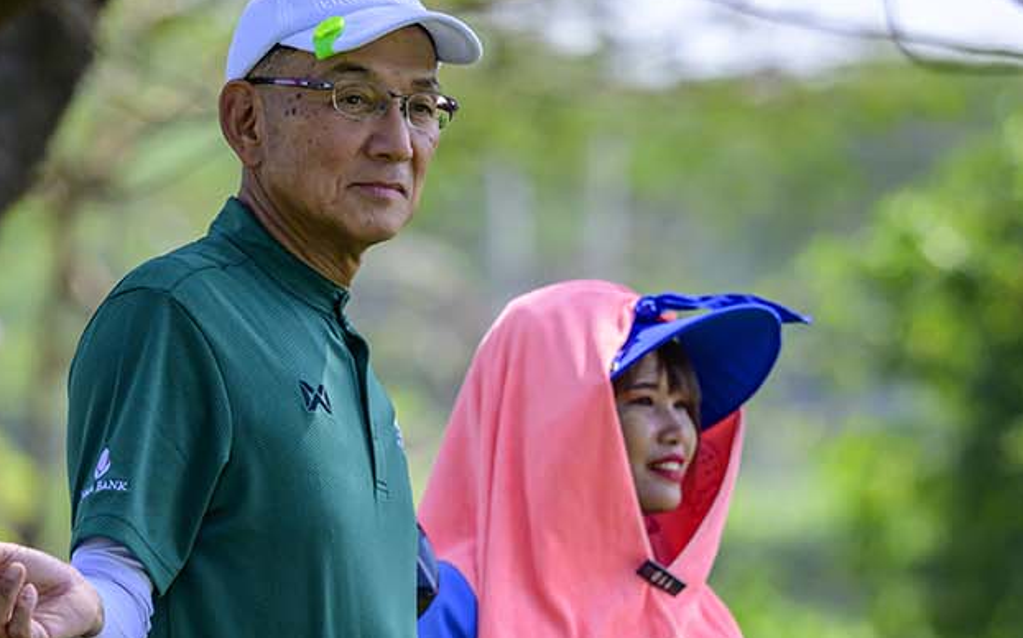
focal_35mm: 366
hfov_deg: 5.7
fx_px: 10199
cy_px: 832
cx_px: 492
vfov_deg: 3.6
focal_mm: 155
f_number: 3.2
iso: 1100
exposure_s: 1/6400
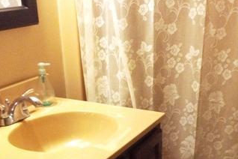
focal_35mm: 69
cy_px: 165
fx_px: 456
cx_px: 155
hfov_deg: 29.1
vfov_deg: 19.1
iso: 200
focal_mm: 3.3
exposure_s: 1/24
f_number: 2.4
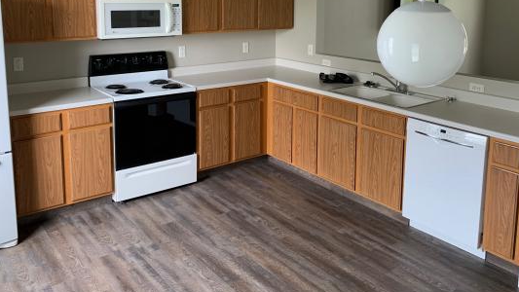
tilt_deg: -9.1
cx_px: 262
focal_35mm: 34
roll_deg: +0.5
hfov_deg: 58.0
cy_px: 64
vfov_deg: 33.8
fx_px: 468
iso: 125
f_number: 1.8
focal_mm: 4.25
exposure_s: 1/60
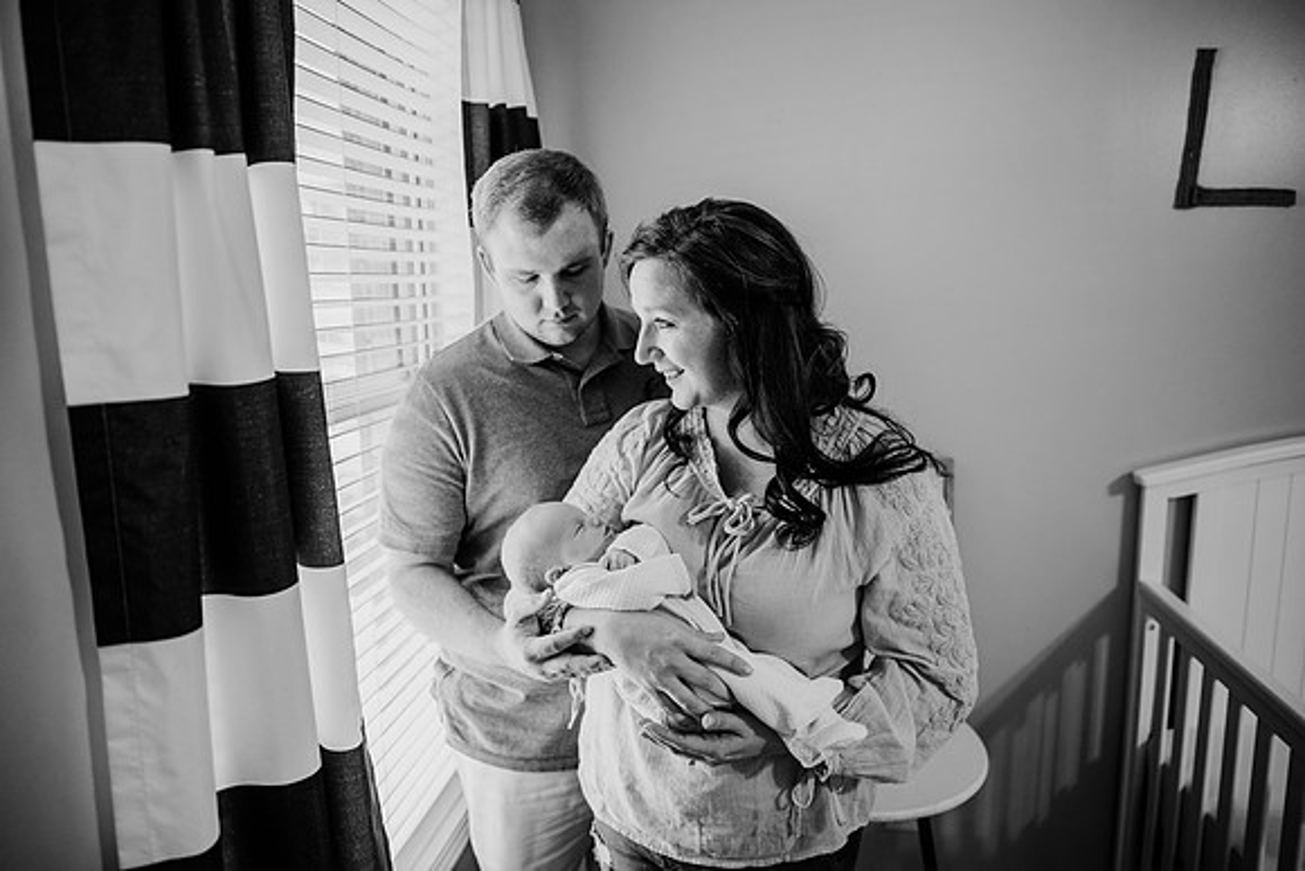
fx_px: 870
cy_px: 436
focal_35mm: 24
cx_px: 652
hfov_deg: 73.7
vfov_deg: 53.2
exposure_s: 1/160
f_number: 2.2
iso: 500
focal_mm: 24
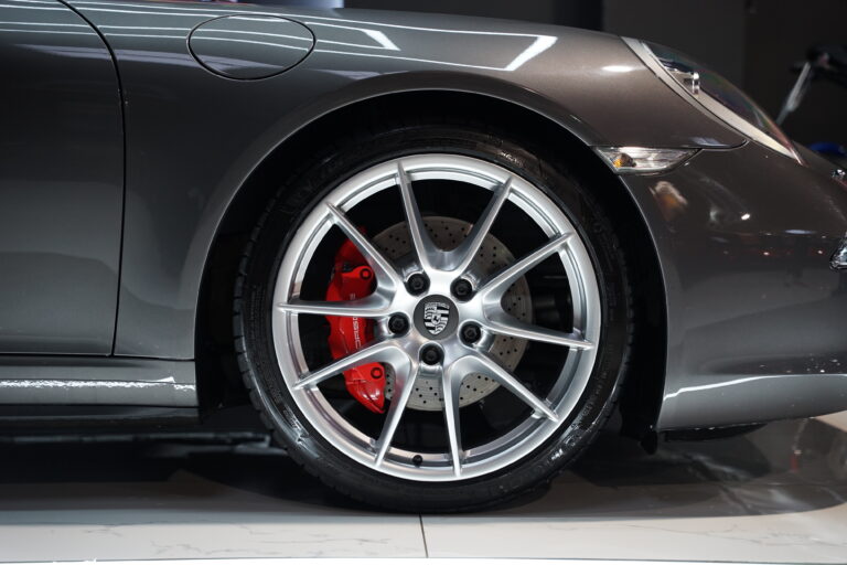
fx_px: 1647
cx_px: 424
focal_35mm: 70
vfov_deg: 19.5
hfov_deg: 28.8
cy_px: 282
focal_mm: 70
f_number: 2.8
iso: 640
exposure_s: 1/80
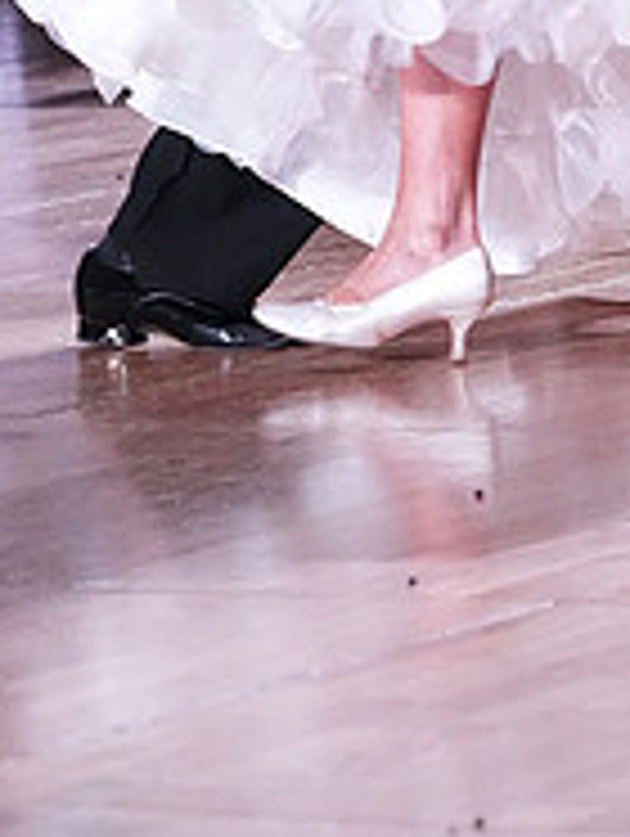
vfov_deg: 4.8
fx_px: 9999
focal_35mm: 413
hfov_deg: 3.6
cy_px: -288
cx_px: 380
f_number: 5
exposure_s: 1/400
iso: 10000
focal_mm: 138
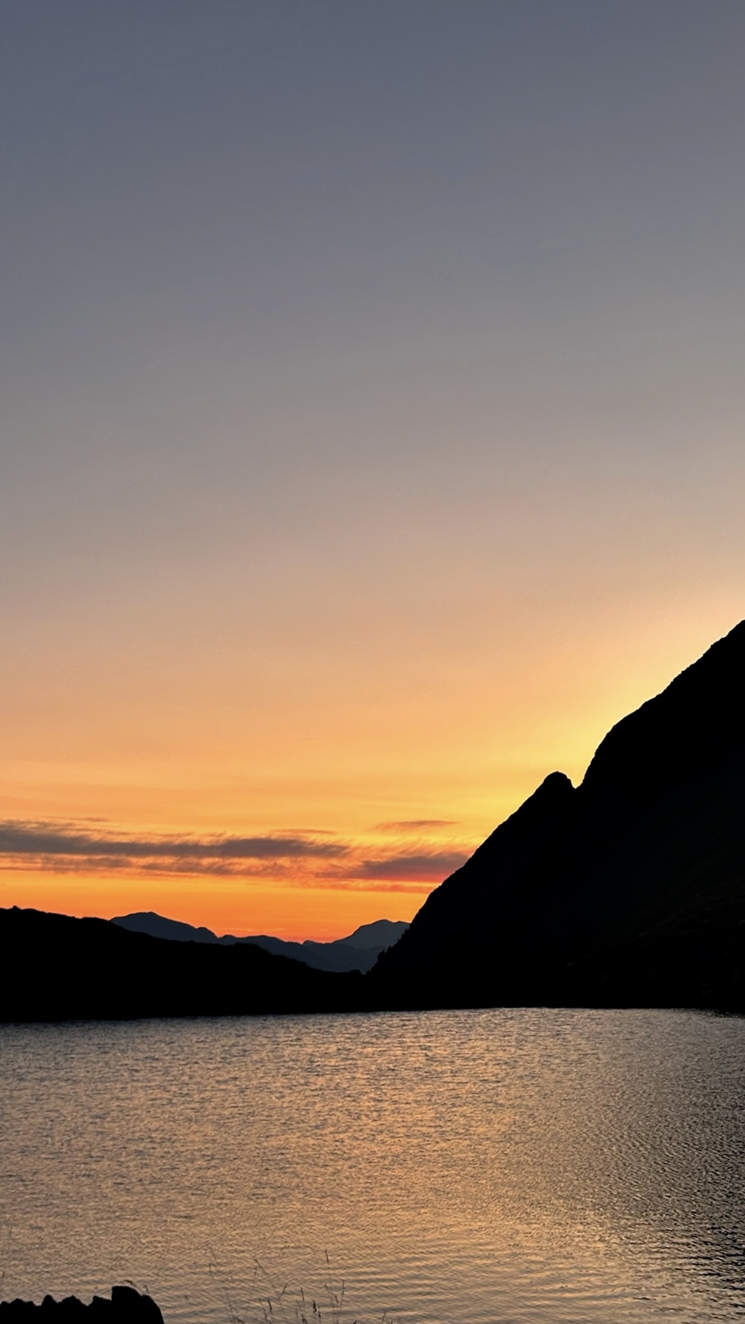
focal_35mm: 57
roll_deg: +0.1
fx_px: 2002
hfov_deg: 21.0
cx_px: 268
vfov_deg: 36.6
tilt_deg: +8.9
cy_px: 659
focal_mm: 5.96
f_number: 1.6
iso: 80
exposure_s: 1/60
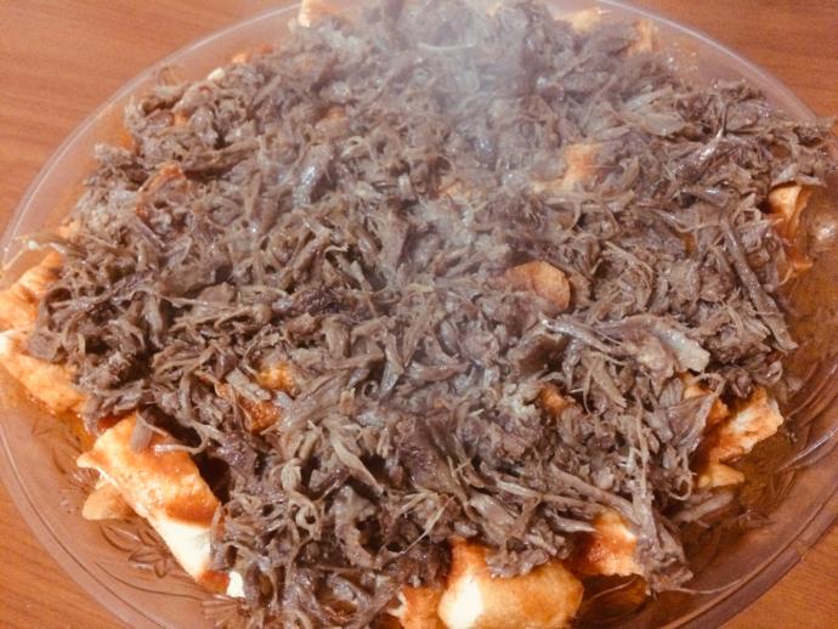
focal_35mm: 29
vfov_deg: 48.3
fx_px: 702
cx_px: 419
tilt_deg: -54.9
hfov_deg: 61.6
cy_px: 314
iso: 500
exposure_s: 1/17
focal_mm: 4.15
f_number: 2.2
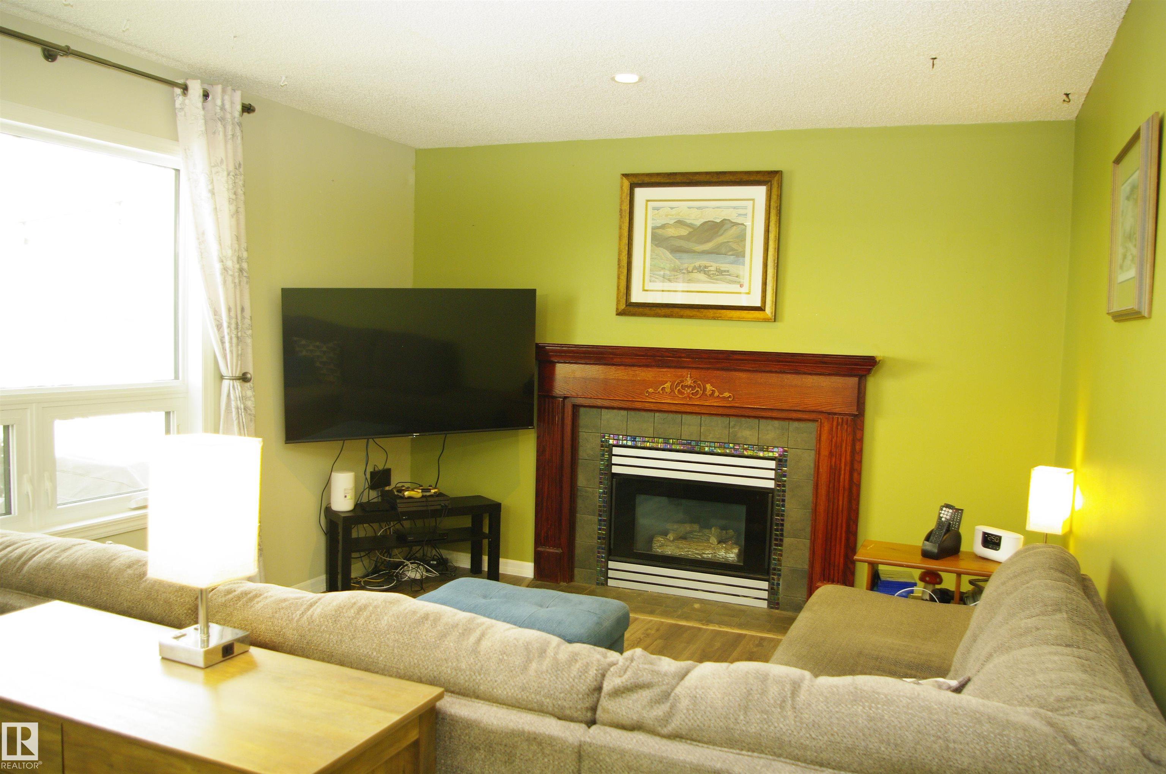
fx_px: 873
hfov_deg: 67.4
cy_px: 387
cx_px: 583
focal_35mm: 27
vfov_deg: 47.8
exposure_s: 1/10
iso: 400
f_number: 3.5
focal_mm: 18
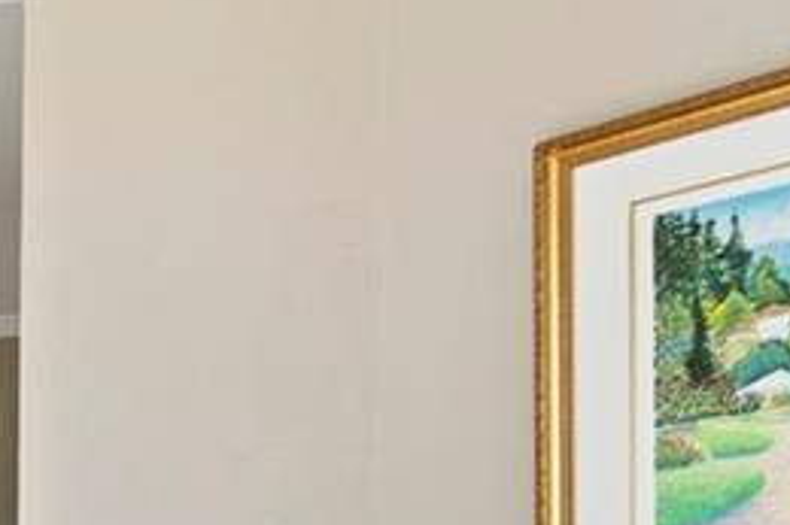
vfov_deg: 19.5
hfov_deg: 22.2
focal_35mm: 63
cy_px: 719
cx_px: -562
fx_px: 1382
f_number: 11
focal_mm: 16
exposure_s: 1/3
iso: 320
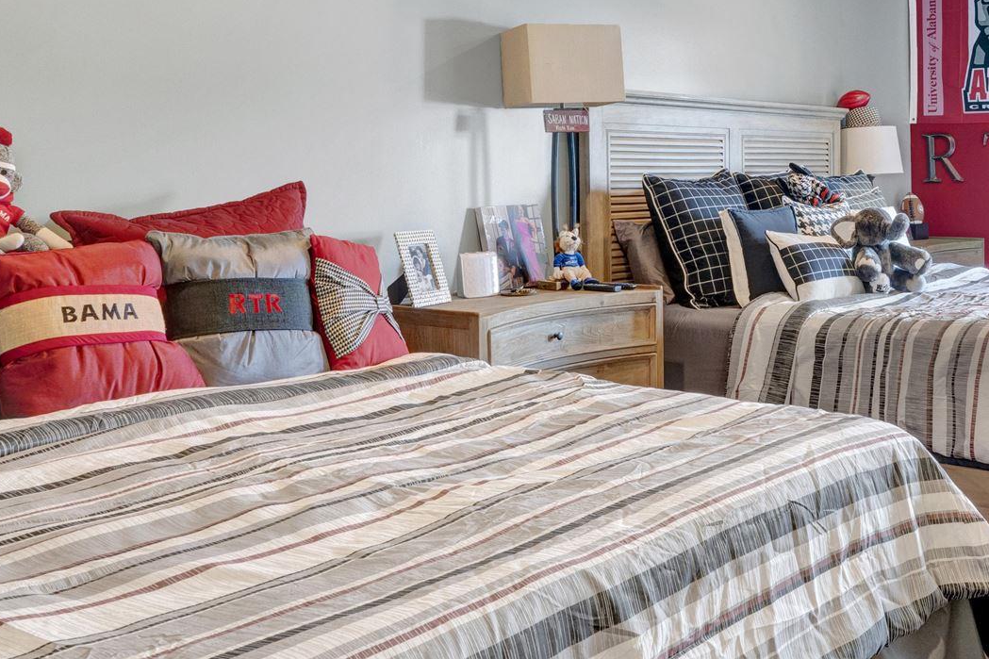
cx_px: 710
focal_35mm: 41
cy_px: 147
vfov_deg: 31.9
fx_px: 1126
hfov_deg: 46.1
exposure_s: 1
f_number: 11
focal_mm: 14
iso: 400
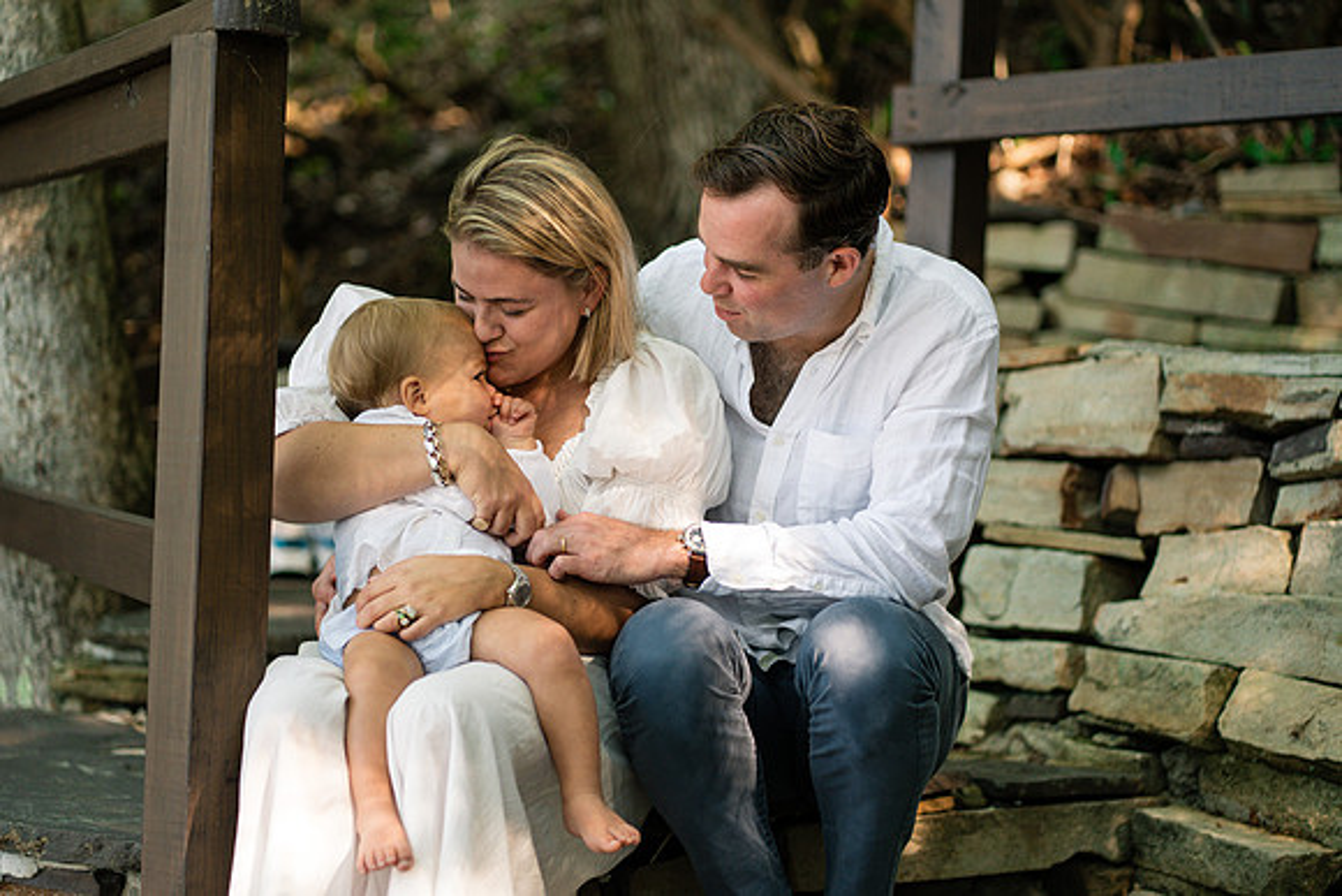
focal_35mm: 85
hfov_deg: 23.9
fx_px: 3169
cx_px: 671
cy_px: 448
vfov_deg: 16.1
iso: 500
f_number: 2.2
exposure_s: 1/500
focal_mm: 85
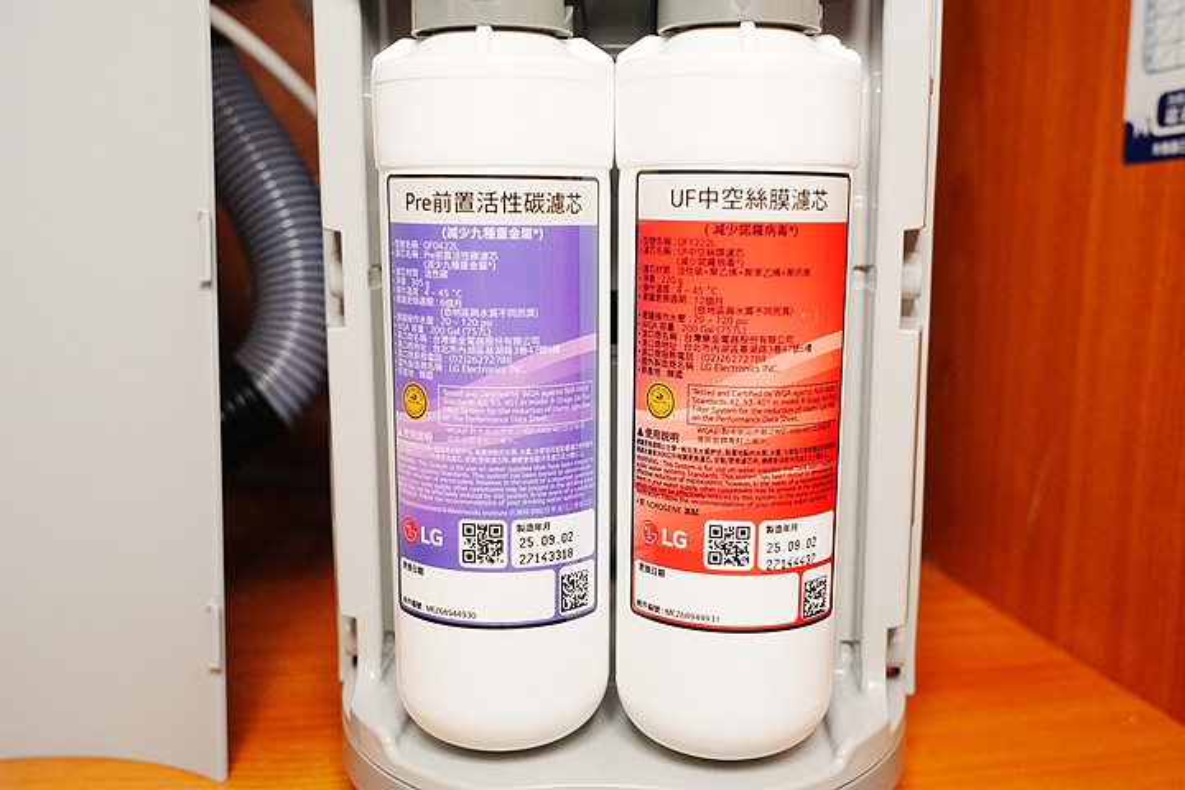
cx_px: 592
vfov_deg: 37.9
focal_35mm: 35
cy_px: 395
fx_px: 1152
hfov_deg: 54.4
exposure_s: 1/60
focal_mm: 35
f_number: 6.3
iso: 6400
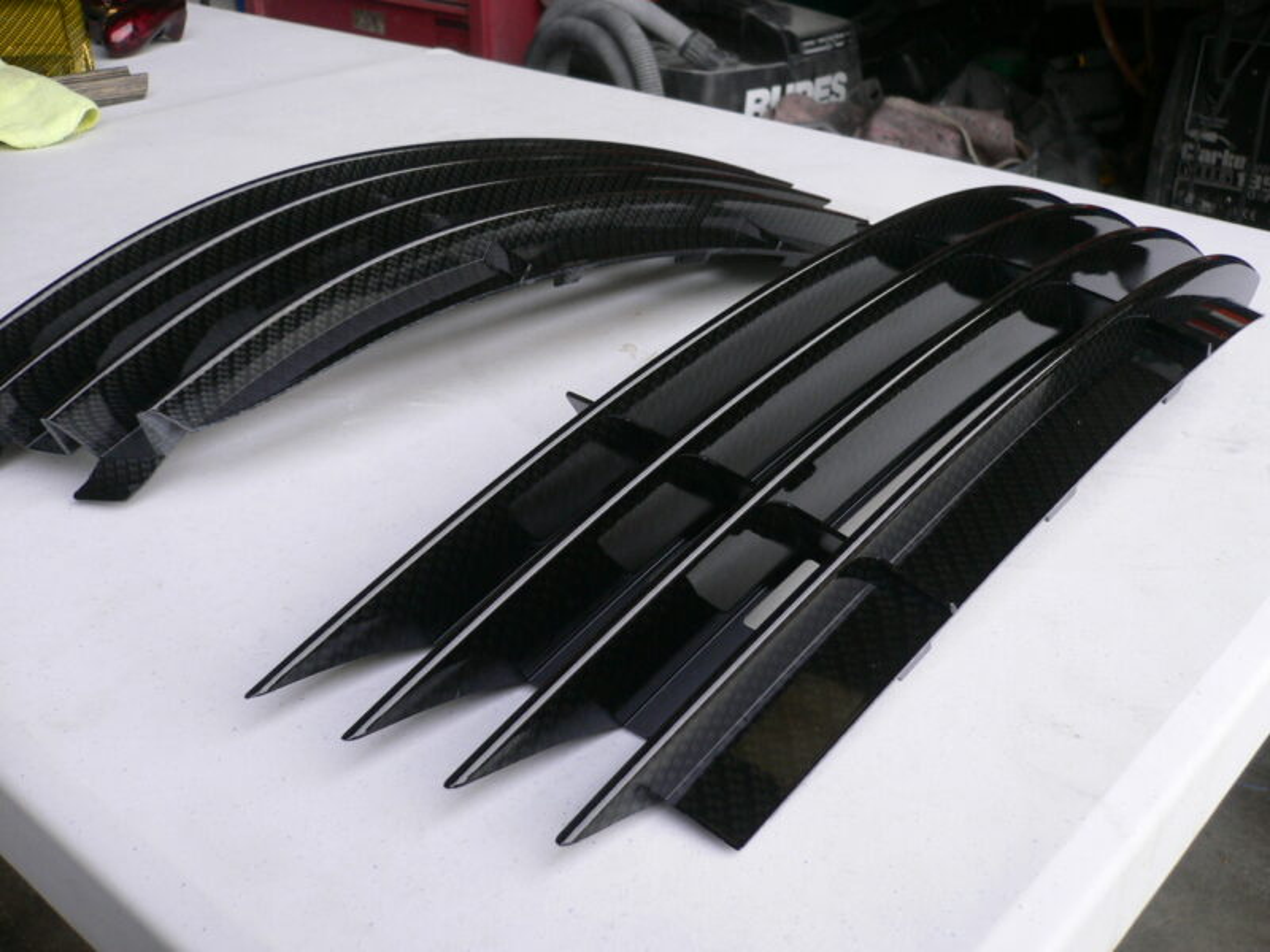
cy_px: 476
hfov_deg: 52.6
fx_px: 1284
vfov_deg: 40.7
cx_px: 635
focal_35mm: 35
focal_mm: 5.8
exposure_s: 1/100
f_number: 2.8
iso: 100
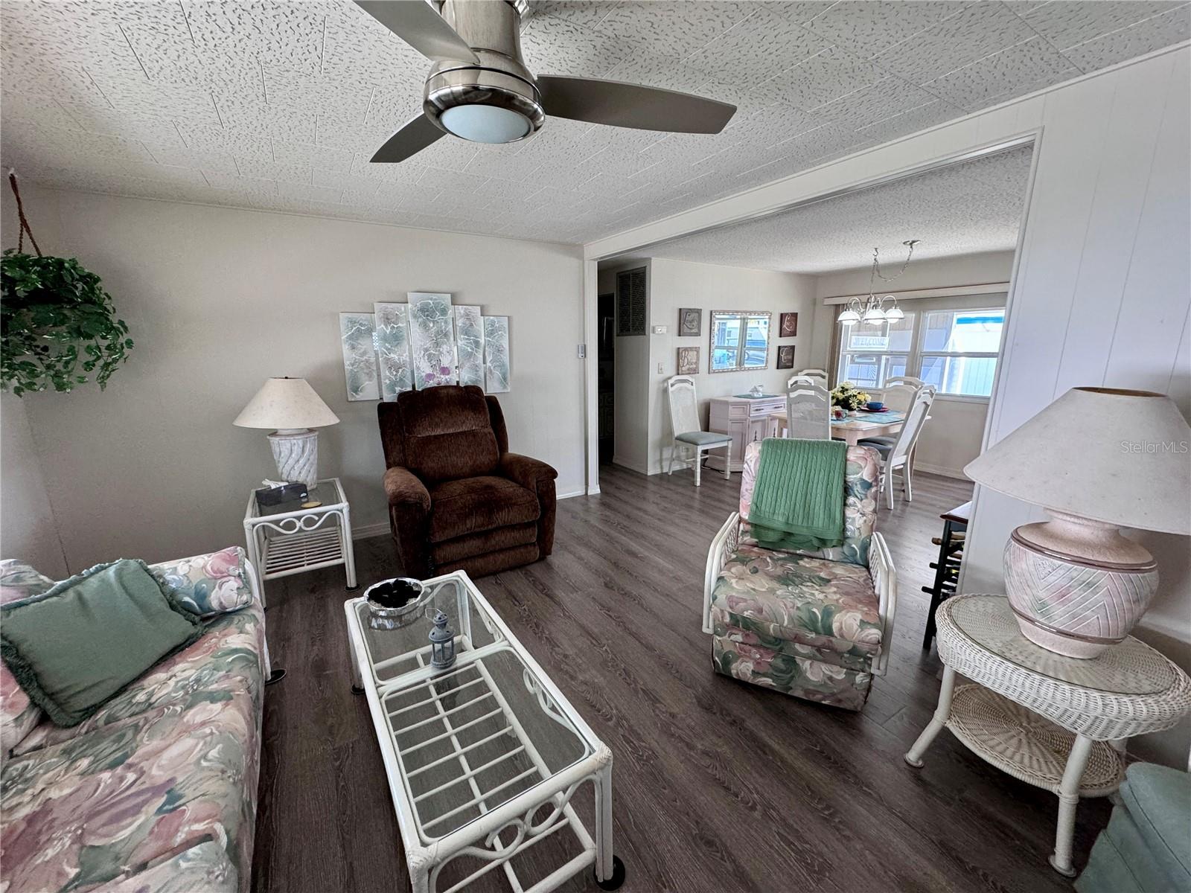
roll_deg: -0.8
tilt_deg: -10.4
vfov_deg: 85.7
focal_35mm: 14
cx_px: 596
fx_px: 482
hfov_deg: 102.1
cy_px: 446
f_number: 2.2
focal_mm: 2.22
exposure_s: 1/120
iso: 200
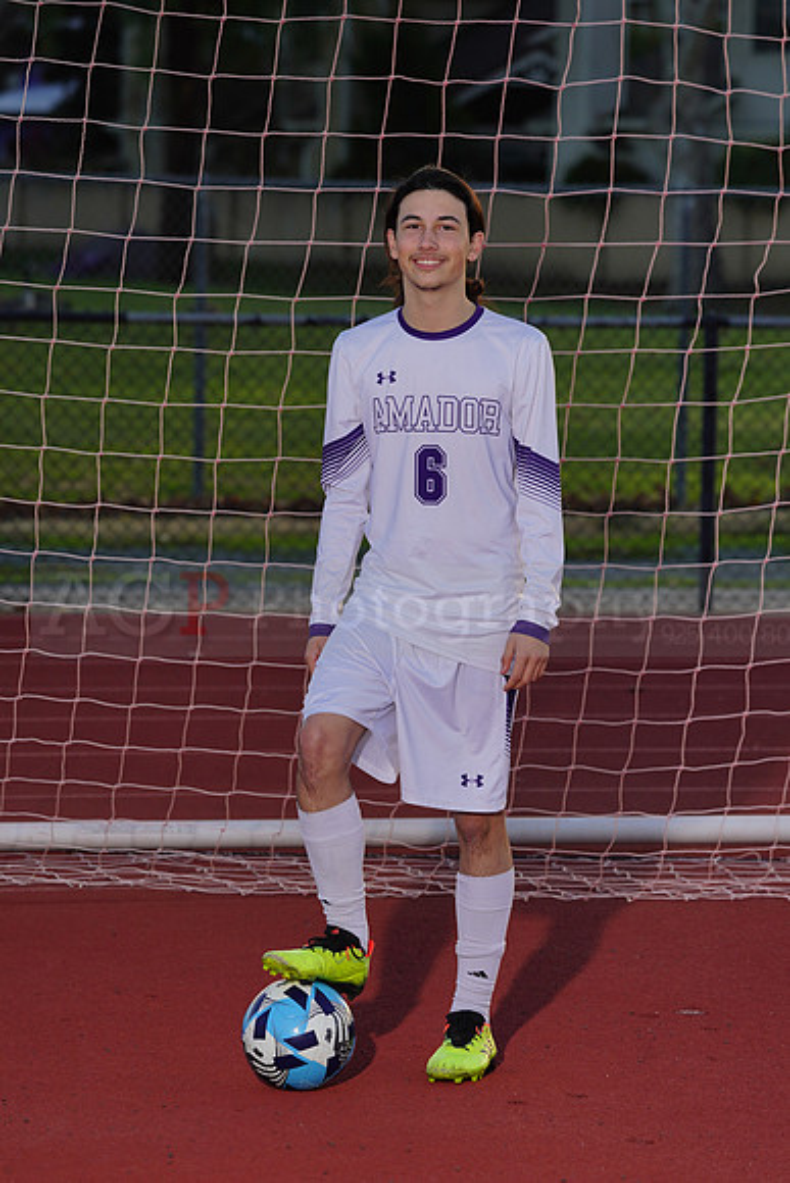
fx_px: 6085
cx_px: 395
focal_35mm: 185
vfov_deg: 11.1
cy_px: 592
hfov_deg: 7.4
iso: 200
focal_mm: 185
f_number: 7.1
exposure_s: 1/200
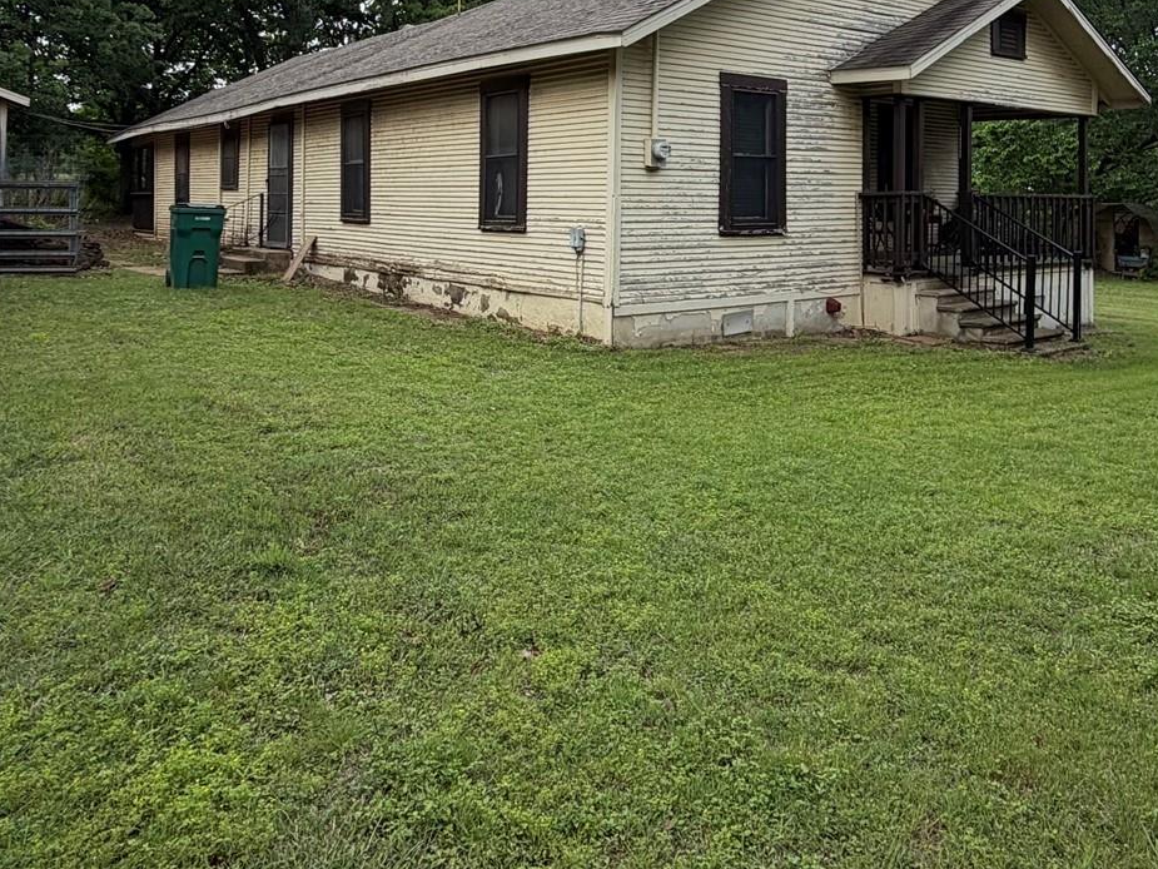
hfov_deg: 58.2
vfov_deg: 43.6
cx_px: 651
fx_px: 1037
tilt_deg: +0.4
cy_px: 189
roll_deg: +0.1
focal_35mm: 31
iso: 20
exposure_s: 1/888
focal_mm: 2.22
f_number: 2.2
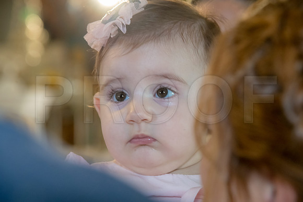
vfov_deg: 11.4
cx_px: 152
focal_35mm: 120
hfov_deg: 17.1
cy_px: 101
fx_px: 1010
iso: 3200
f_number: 6.3
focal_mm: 120
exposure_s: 1/160
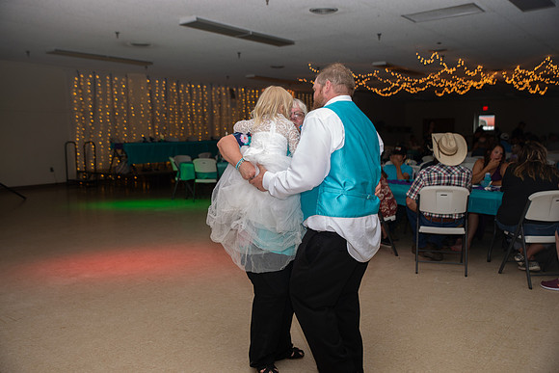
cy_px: 186
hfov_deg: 58.7
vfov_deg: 41.1
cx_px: 280
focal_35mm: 32
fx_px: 497
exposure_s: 1/125
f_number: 3.5
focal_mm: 32
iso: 800
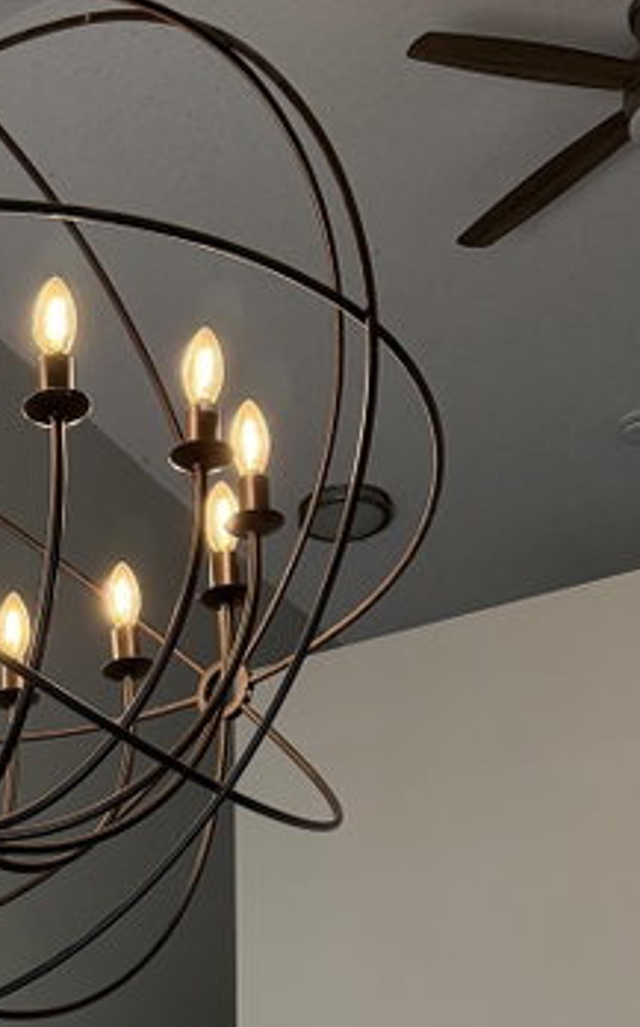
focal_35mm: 78
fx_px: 2180
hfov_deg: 16.3
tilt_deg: +7.0
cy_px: 1371
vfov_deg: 23.2
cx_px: -44
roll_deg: +0.3
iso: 200
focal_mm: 6.76
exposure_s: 1/199
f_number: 1.78
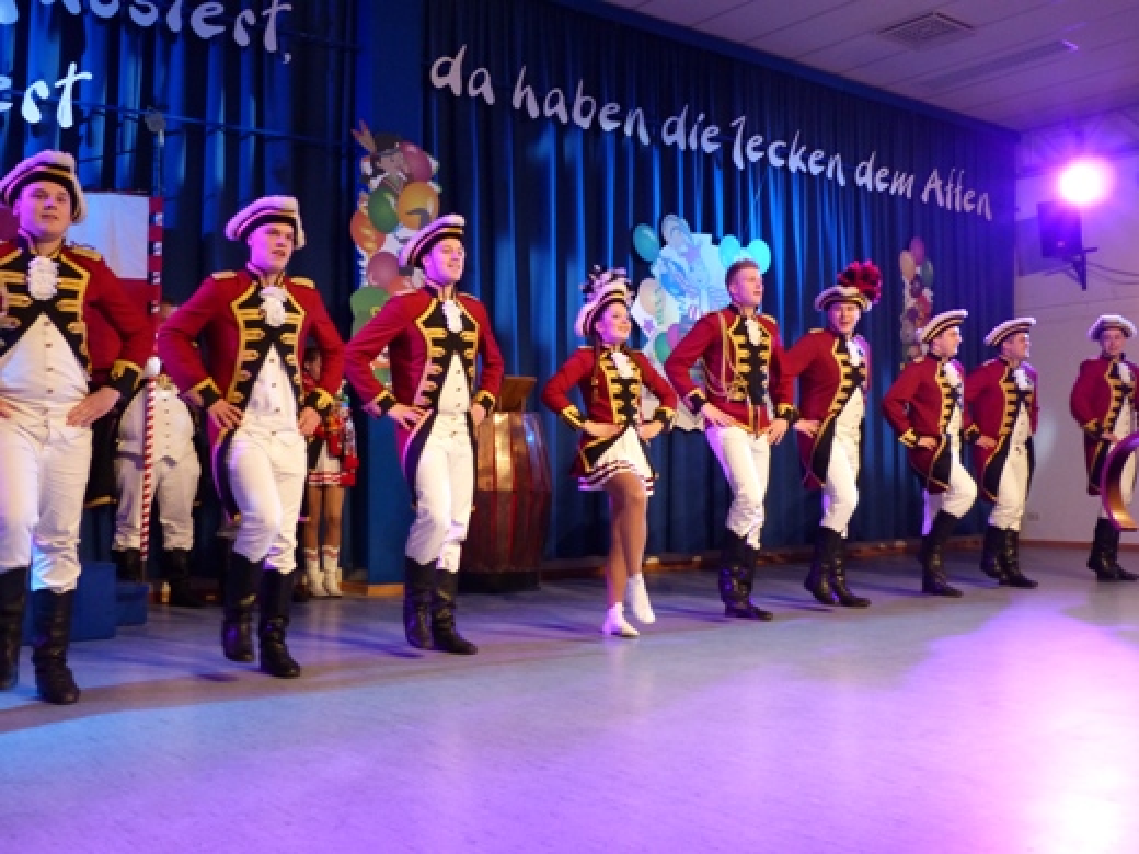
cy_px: 427
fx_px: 1185
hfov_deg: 51.4
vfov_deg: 39.7
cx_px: 570
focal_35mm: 36
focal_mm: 6.4
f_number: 2.8
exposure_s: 1/30
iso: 400
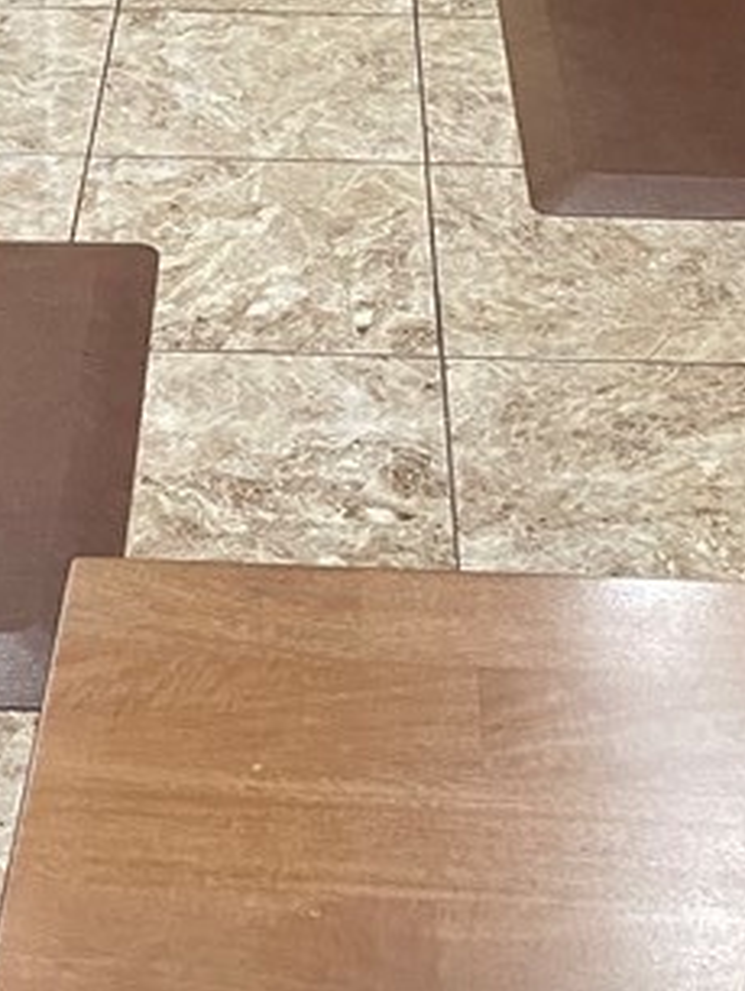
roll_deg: -0.5
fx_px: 2493
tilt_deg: -15.7
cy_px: -479
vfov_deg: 19.7
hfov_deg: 17.0
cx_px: 317
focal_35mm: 87
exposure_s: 1/60
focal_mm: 4.2
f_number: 1.6
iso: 400
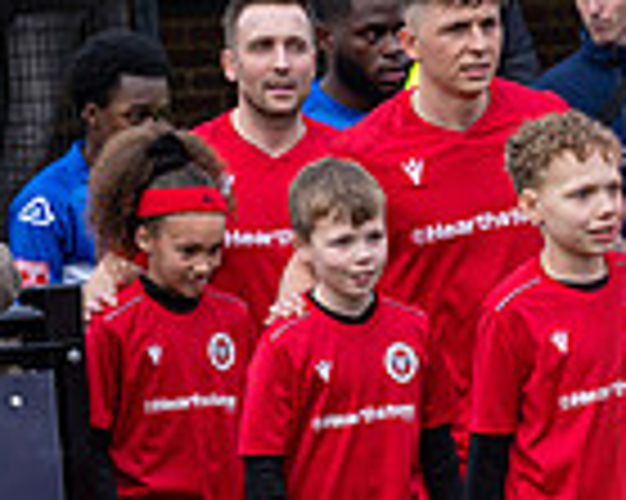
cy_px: 466
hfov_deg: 4.4
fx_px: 8109
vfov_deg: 3.5
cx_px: 985
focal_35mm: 438
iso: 250
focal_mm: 95
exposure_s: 1/250
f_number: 5
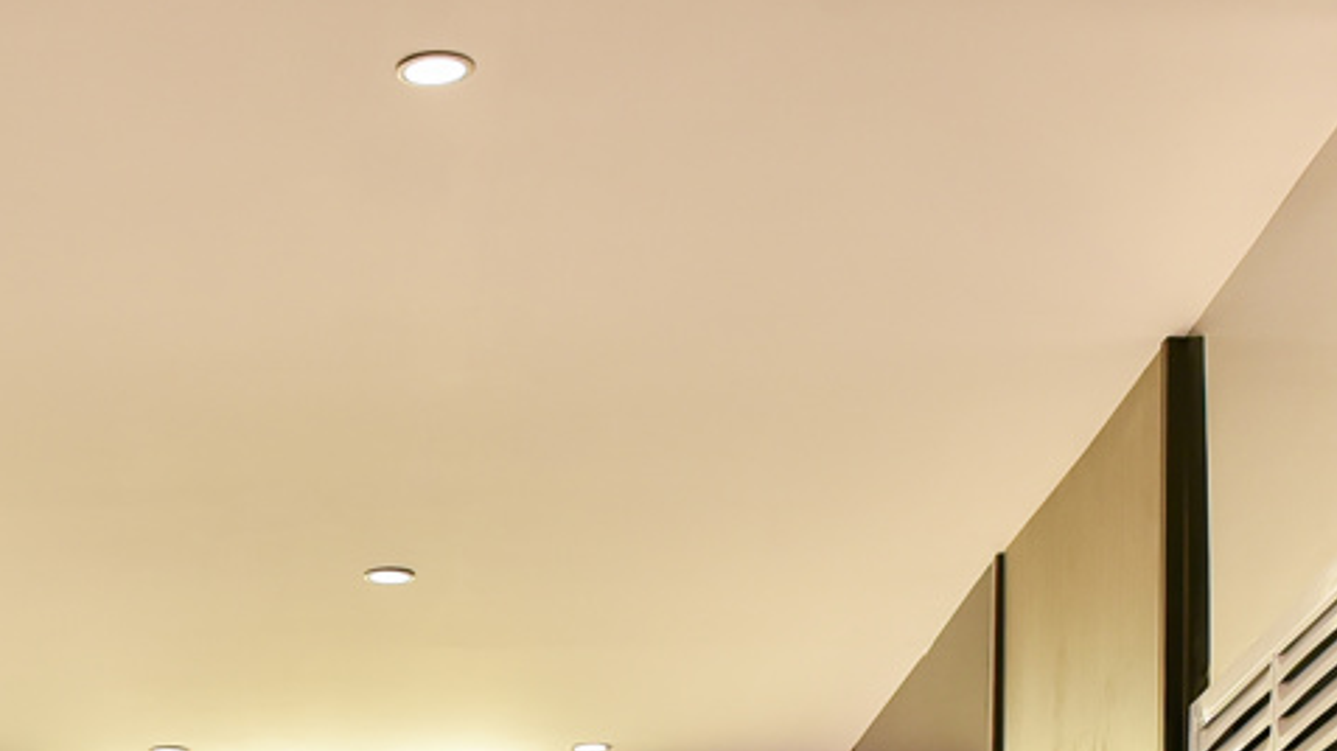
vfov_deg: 11.5
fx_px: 3296
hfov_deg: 22.6
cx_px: 263
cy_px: 1568
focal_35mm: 93
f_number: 9
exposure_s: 1/4
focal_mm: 24
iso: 320
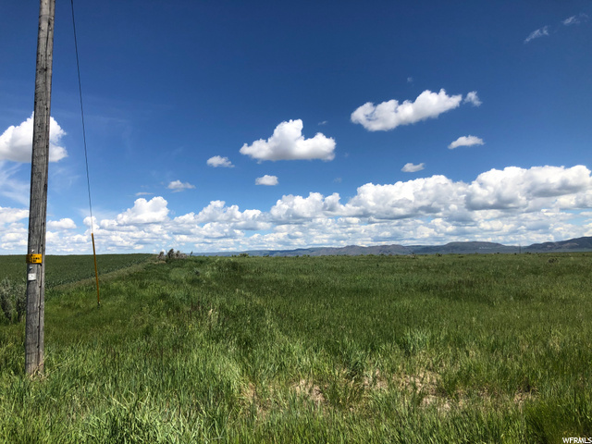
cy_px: 222
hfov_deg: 63.4
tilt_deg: +6.4
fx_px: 479
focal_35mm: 28
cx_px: 296
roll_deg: +0.9
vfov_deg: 49.7
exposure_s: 1/3003
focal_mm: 3.99
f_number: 1.8
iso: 20
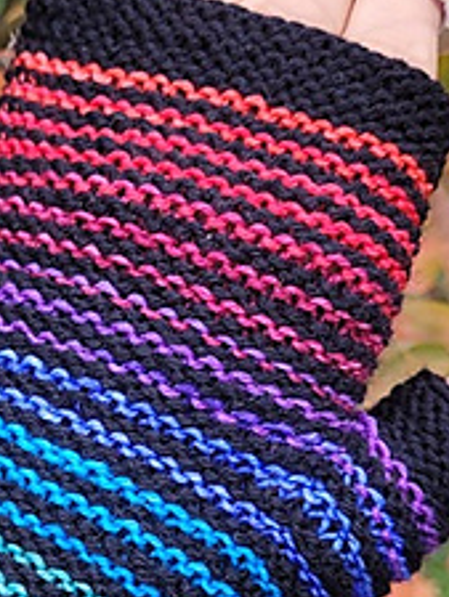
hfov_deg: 19.8
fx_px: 1279
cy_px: 430
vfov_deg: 26.1
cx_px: 109
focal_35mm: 74
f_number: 1.8
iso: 64
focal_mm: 5.4
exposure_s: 1/100
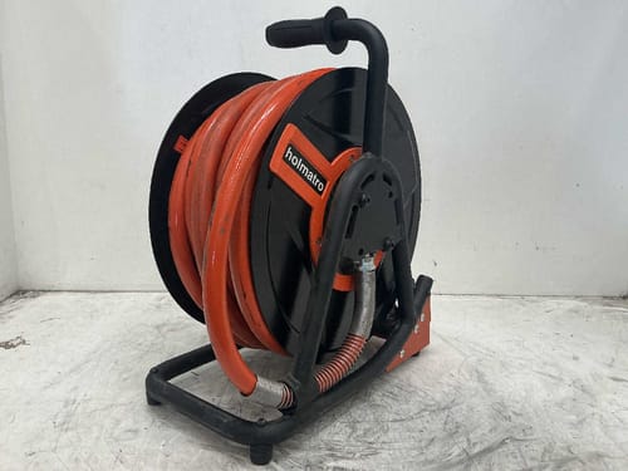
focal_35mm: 28
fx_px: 508
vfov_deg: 49.7
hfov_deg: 63.4
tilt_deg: -11.4
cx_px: 314
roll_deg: -1.7
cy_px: 236
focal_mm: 3
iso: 64
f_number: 1.8
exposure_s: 1/100
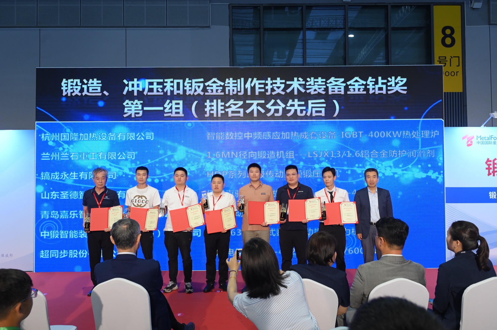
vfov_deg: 44.9
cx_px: 248
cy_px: 165
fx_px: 400
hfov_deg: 63.7
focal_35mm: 29
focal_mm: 29
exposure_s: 1/160
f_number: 5.6
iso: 2000
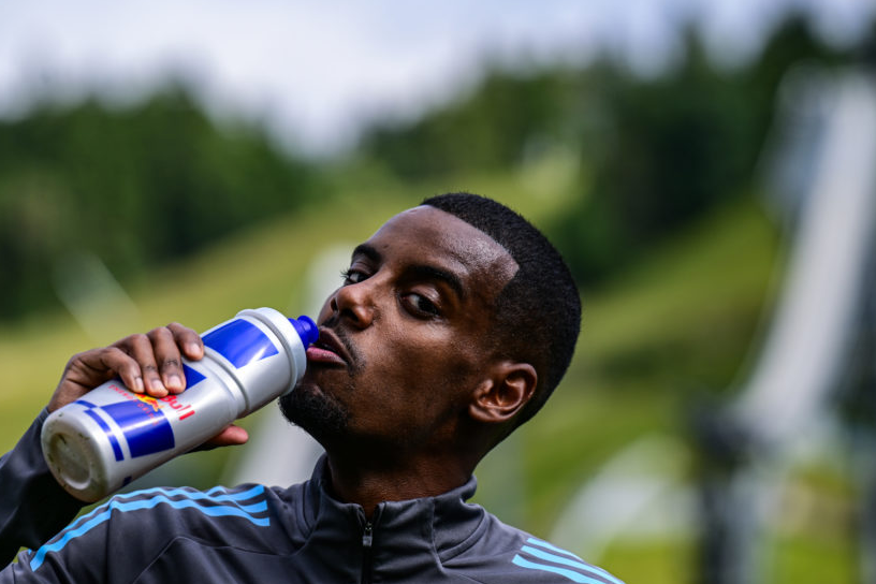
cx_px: 459
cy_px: 286
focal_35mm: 251
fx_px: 6107
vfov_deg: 5.5
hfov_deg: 8.2
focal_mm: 200
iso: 160
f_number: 4.5
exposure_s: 1/800
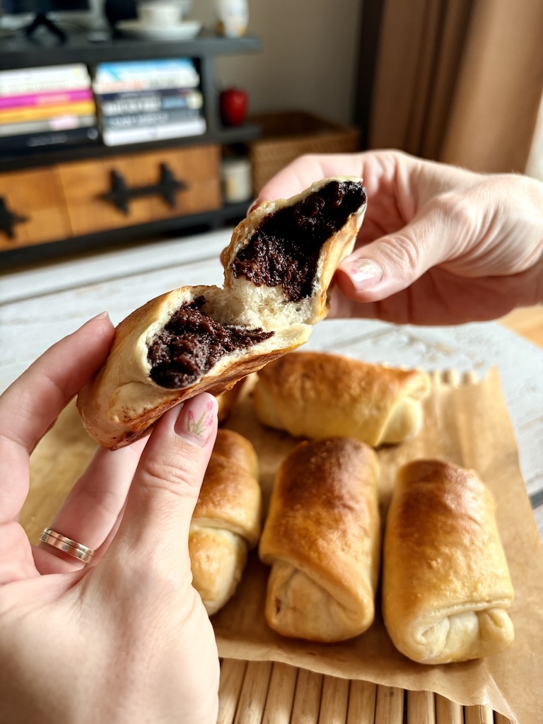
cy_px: 362
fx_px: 544
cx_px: 272
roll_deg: +0.2
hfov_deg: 53.1
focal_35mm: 26
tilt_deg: -34.0
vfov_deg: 67.3
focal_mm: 5.96
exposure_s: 1/65
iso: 125
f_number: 1.6
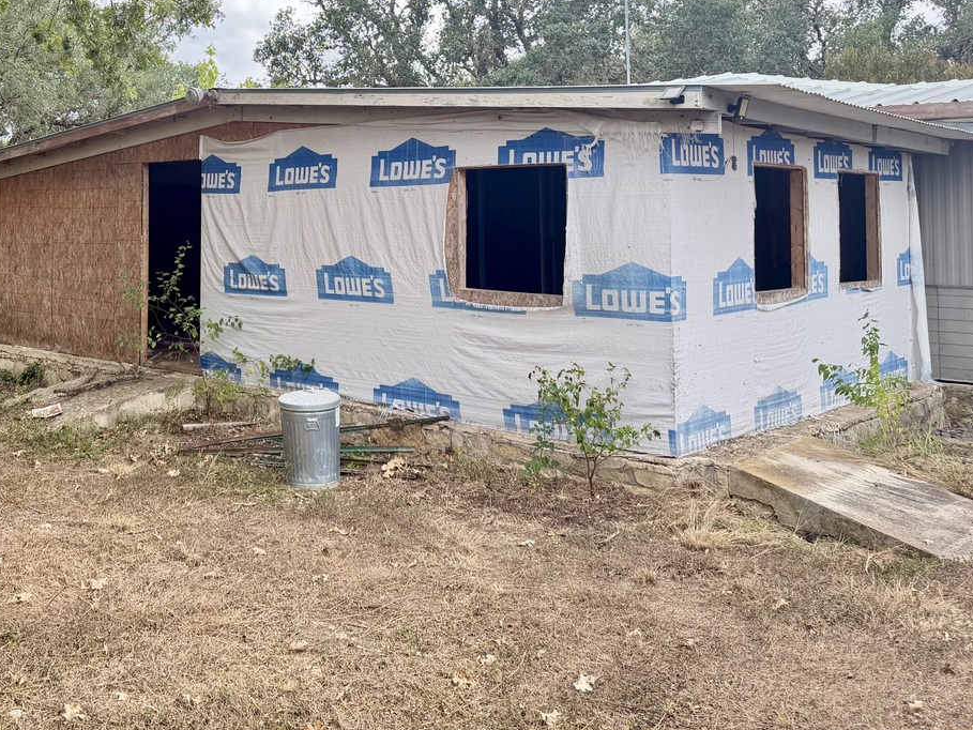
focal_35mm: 38
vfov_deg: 36.7
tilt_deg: +3.9
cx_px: 260
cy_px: 169
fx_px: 1068
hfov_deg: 47.4
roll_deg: -0.6
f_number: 1.78
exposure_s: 1/1192
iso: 100
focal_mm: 6.76
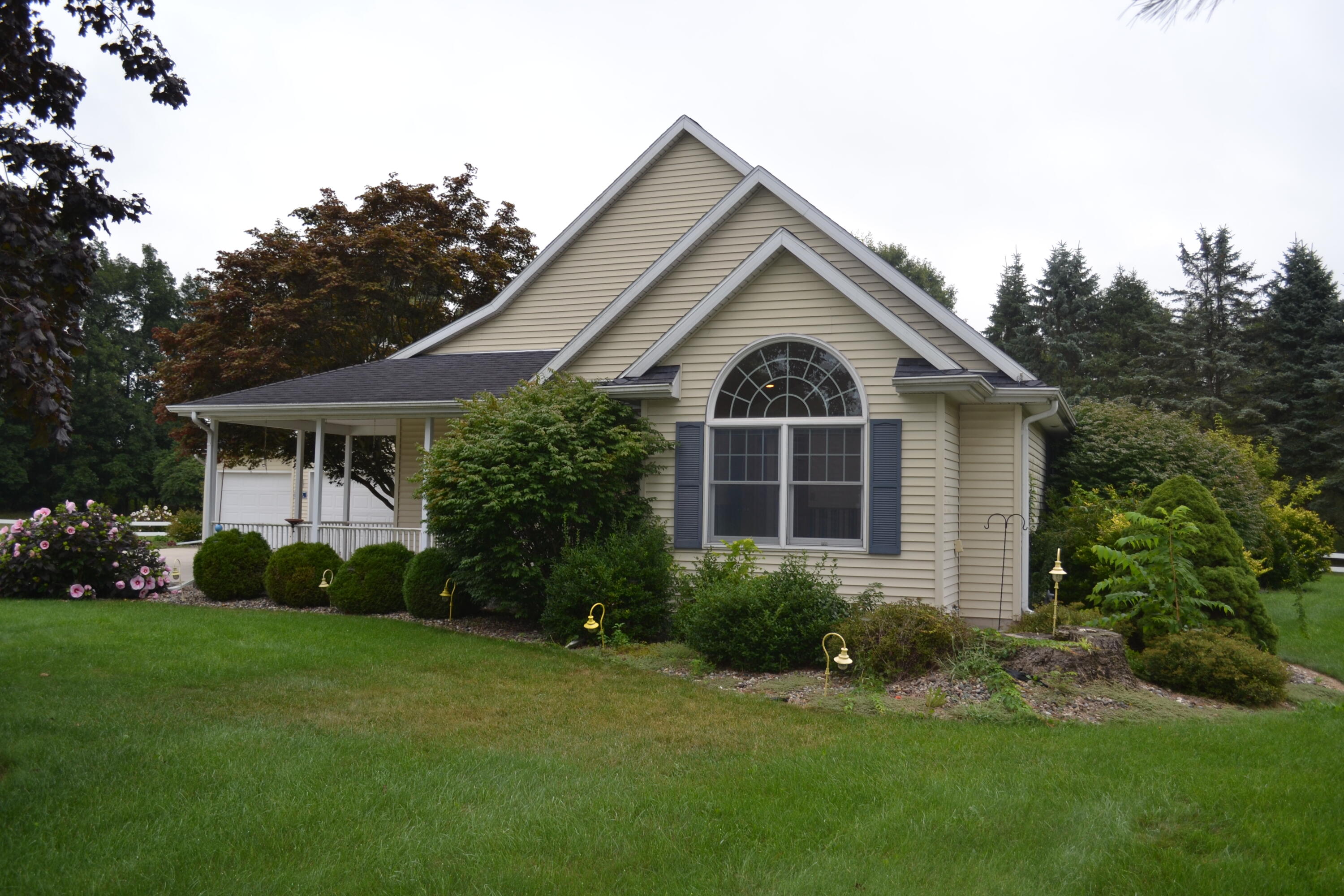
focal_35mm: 30
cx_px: 672
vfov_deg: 43.6
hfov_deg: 61.9
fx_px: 1120
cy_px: 448
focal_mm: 20
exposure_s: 1/160
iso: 100
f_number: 4
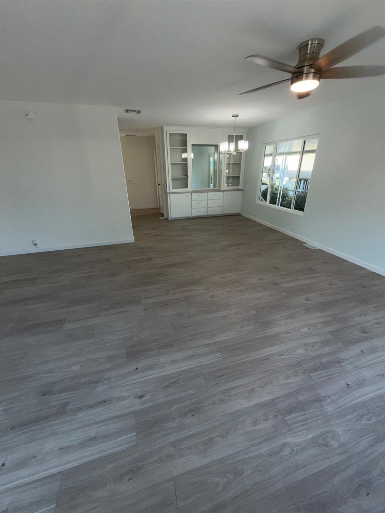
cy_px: 256
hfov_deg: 85.7
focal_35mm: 14
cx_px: 192
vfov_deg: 102.1
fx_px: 208
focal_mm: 2.22
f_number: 2.2
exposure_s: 1/120
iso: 50
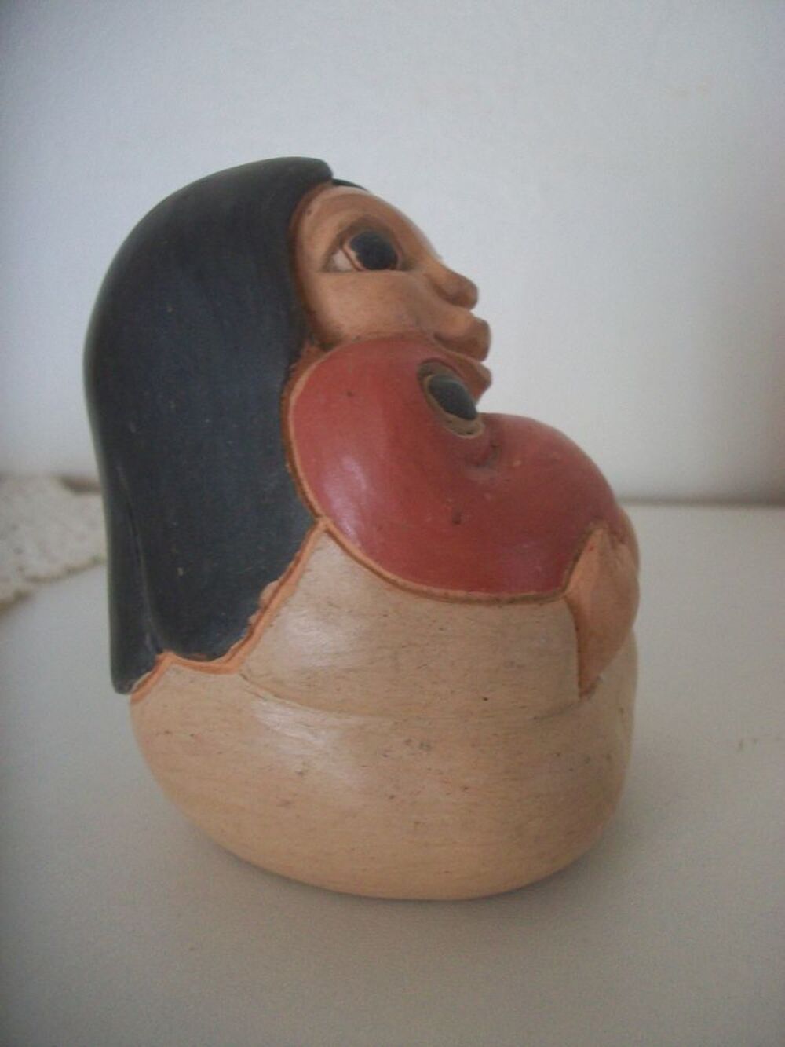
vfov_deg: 54.0
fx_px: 1028
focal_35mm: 34
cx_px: 392
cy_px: 524
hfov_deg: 41.8
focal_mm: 5.7
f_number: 2.8
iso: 160
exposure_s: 1/15
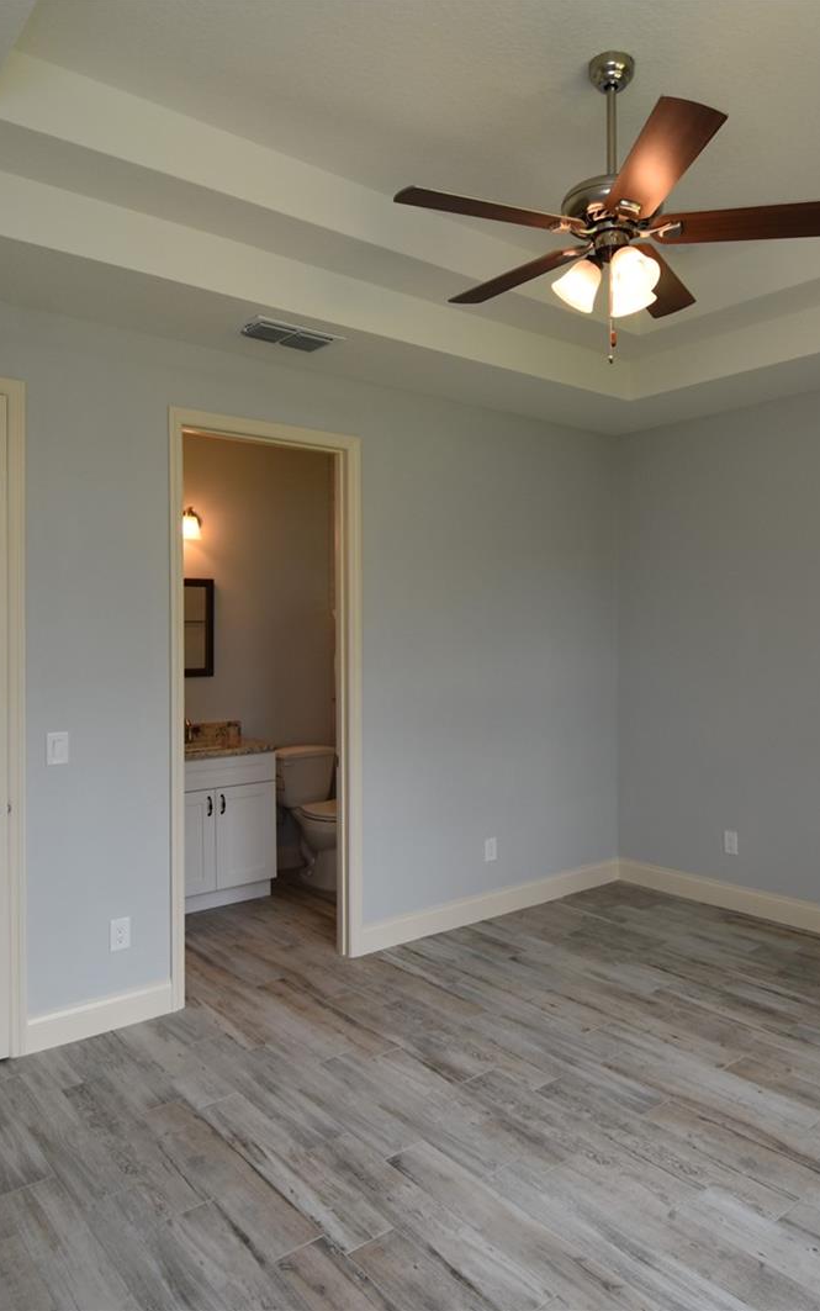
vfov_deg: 77.1
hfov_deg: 52.7
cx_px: 482
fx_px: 822
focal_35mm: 23
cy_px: 655
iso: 200
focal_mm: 10
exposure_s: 1/100
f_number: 5
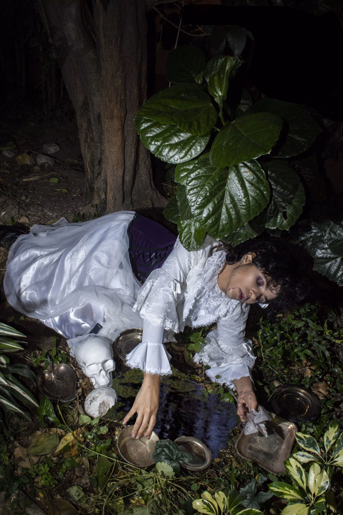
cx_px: 172
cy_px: 258
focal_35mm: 27
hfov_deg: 47.8
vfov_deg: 67.4
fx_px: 387
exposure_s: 1/160
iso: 1600
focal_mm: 18
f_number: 13
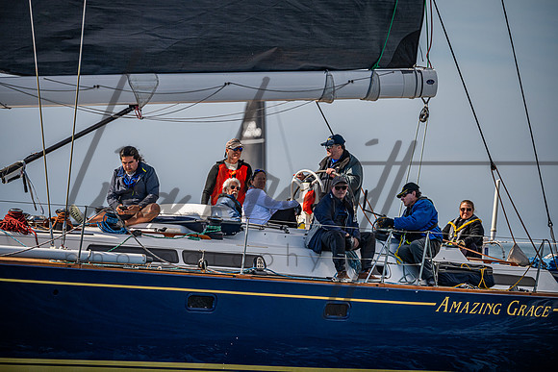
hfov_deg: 7.4
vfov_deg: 4.9
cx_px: 279
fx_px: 4341
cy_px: 186
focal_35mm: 280
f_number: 5.6
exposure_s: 1/4000
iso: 400
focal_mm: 280
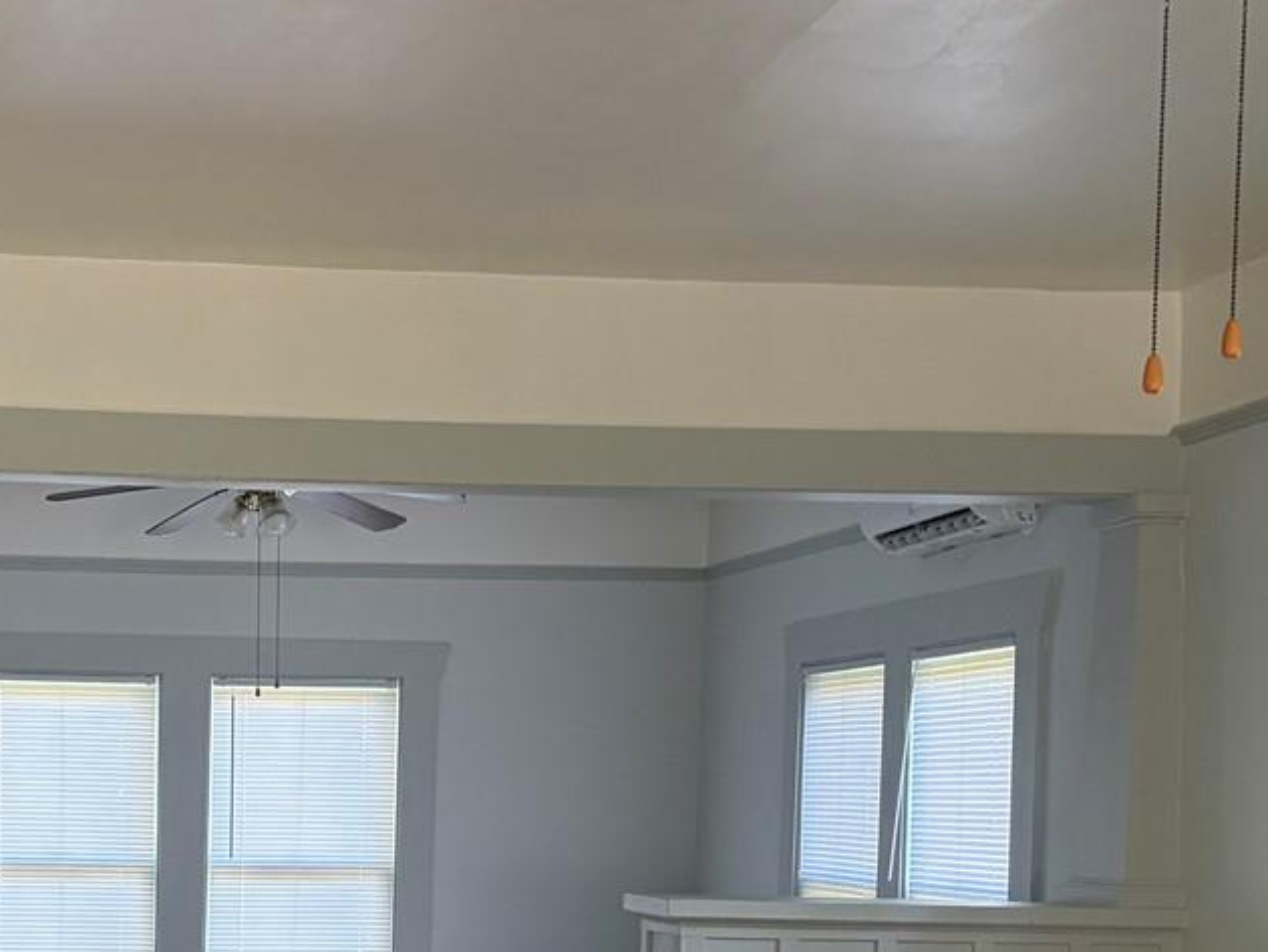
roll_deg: +0.1
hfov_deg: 28.7
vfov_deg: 21.6
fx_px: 2419
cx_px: 246
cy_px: 930
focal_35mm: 66
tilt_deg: -2.6
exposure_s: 1/60
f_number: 1.6
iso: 200
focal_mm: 5.96
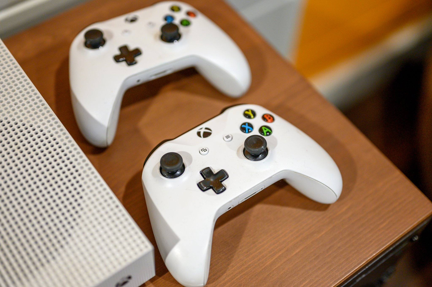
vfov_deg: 26.9
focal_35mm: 50
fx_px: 600
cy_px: 144
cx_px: 216
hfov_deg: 39.6
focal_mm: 50
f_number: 1.8
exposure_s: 1/200
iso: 500
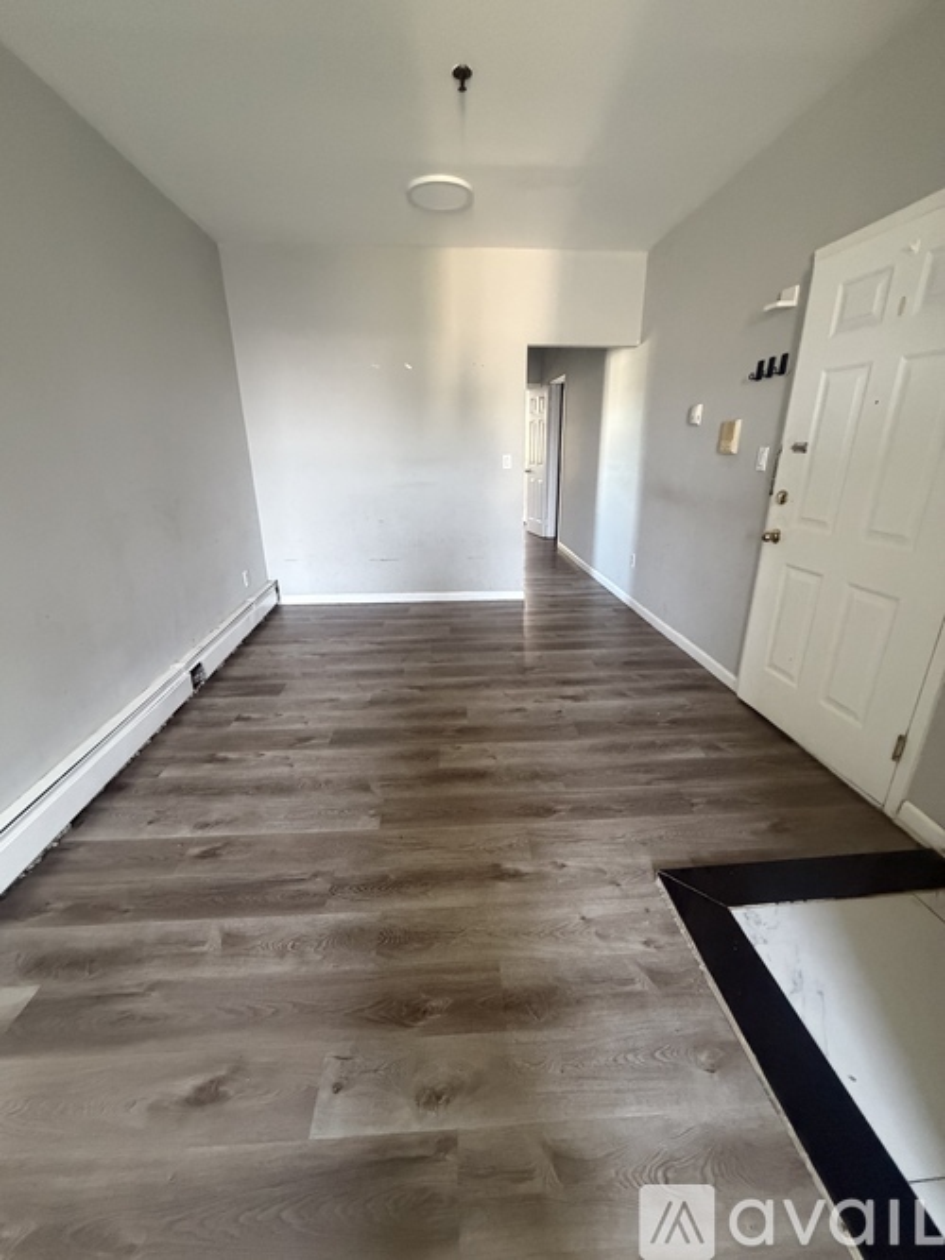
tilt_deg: -18.1
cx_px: 472
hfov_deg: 85.7
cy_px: 630
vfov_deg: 102.1
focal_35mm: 14
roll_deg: +0.4
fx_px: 510
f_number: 2.2
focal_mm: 2.22
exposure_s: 1/60
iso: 640
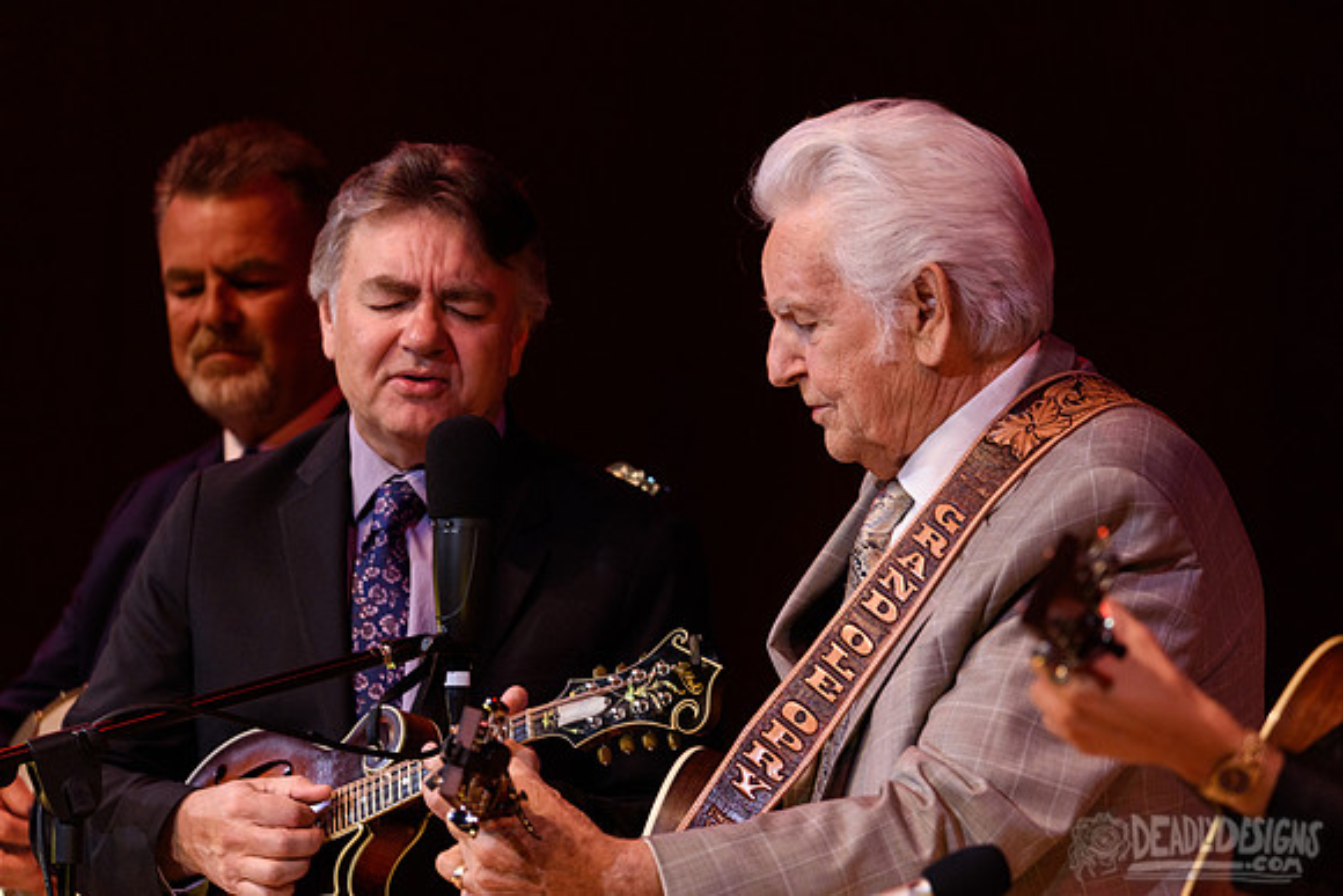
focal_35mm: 358
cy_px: 424
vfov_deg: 3.8
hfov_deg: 5.8
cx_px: 707
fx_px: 13365
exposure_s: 1/400
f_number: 5.6
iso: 2500
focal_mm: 340
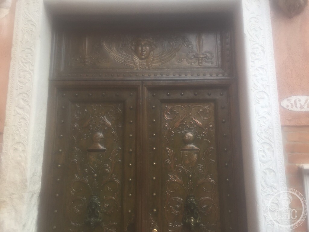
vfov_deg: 48.2
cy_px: 116
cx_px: 154
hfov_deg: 61.7
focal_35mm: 29
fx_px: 259
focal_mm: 4.15
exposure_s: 1/100
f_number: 2.2
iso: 32
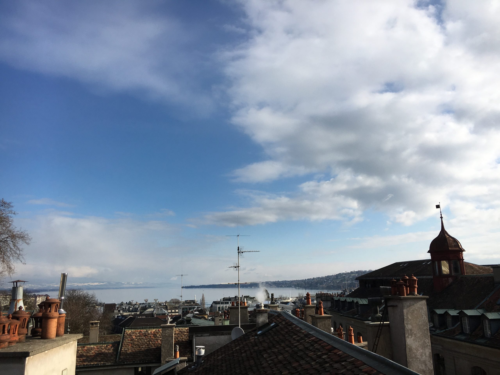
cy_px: 188
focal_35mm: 29
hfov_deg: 61.7
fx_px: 419
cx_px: 250
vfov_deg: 48.2
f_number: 2.2
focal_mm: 4.15
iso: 25
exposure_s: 1/2653
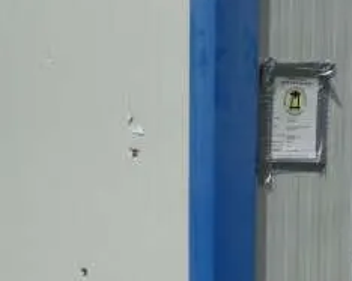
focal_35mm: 80
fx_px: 833
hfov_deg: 23.5
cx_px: 289
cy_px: 195
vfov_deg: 19.1
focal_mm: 4.3
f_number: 4.5
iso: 80
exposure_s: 1/1000
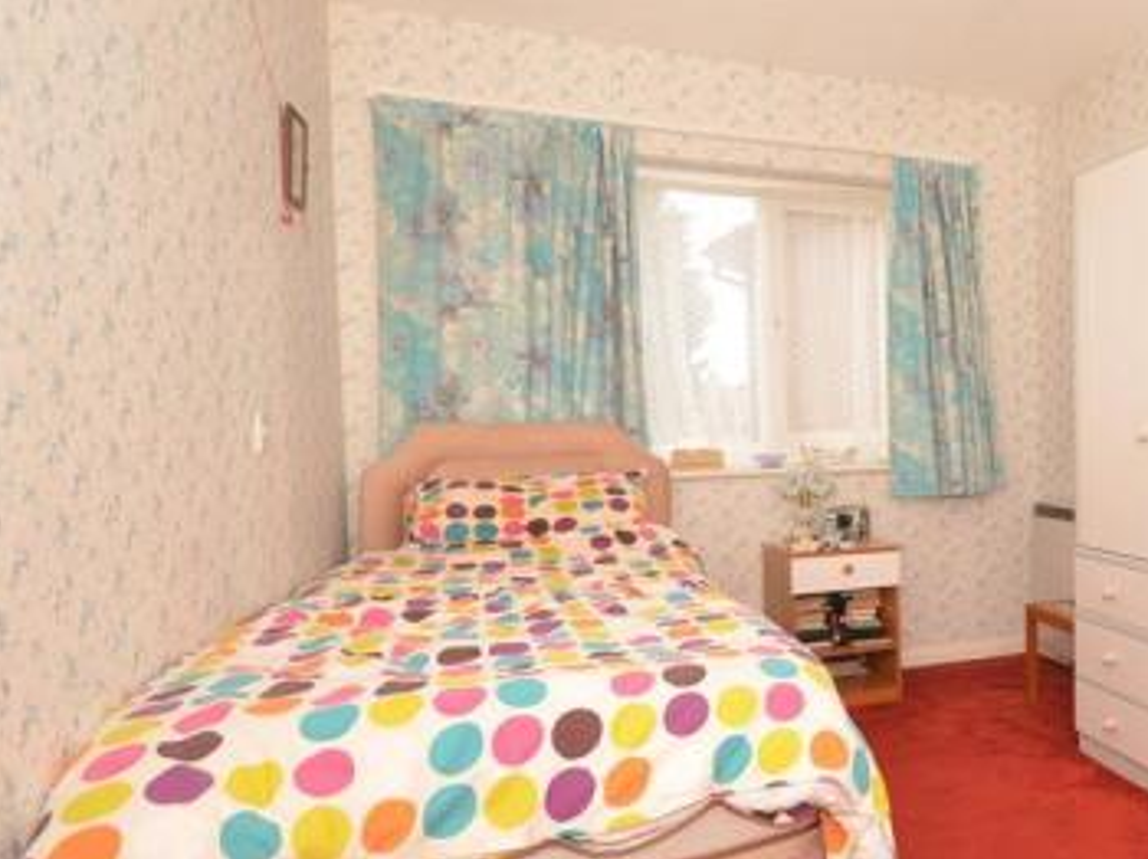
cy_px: 420
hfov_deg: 59.4
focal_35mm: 27
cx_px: 945
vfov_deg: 51.3
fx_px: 895
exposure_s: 1/80
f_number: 7.1
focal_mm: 10
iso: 640
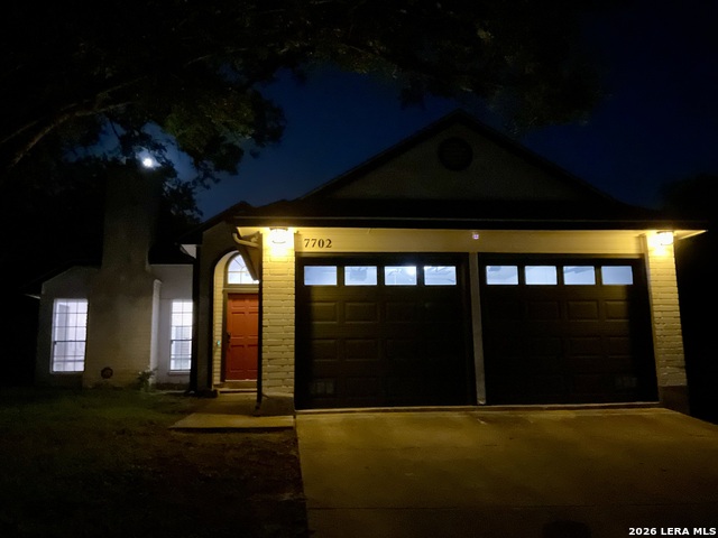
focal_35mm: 29
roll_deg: +0.5
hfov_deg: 61.7
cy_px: 269
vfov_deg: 48.2
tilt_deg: +9.2
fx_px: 602
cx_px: 359
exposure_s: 1/15
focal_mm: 3
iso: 1600
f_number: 1.8
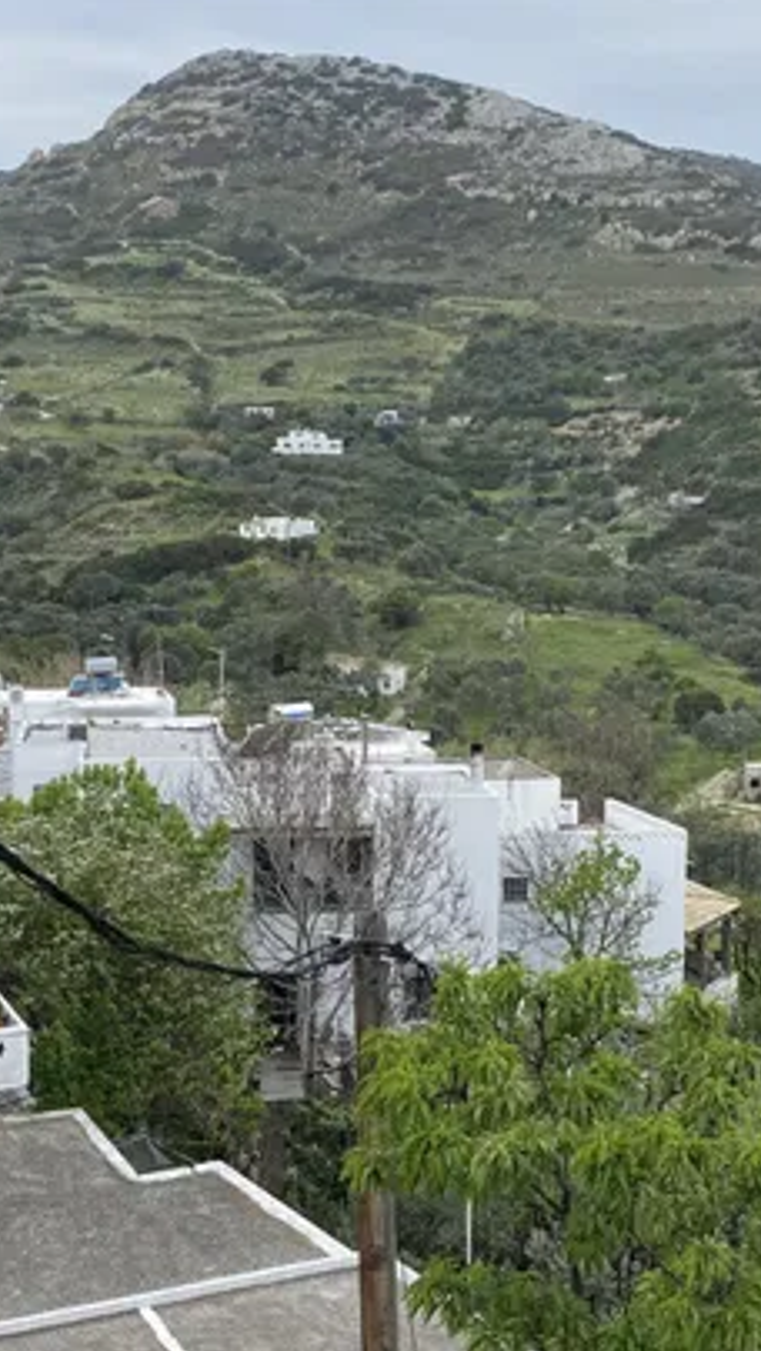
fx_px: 2008
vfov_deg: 37.2
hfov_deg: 21.5
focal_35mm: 56
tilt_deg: -6.8
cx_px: 350
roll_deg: -0.9
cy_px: 657
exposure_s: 1/2571
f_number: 1.8
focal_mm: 4.25
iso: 32
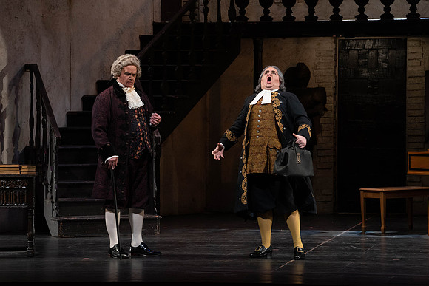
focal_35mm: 179
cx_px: 214
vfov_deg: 7.7
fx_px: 2133
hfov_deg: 11.5
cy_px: 143
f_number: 8
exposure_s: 1/250
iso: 3200
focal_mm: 179
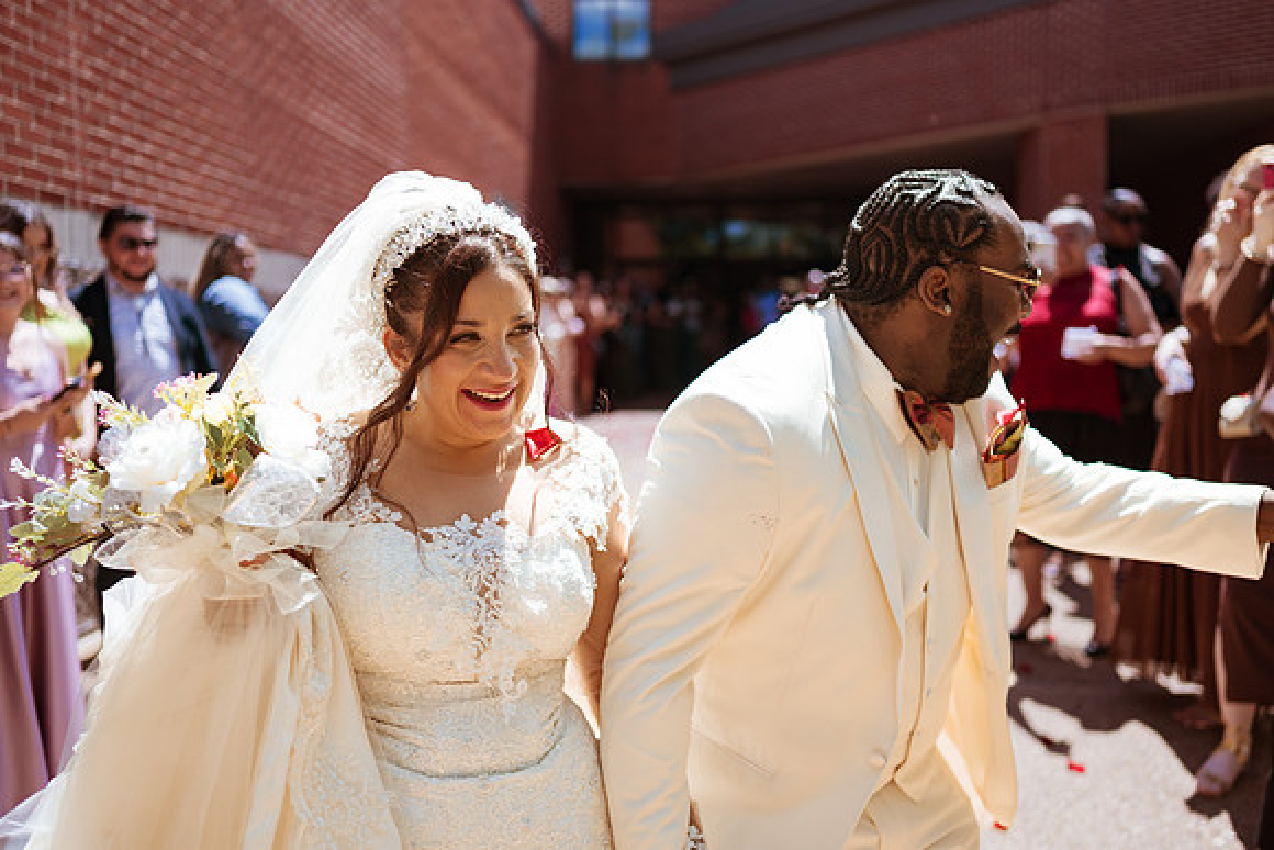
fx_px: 1239
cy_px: 425
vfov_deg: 37.9
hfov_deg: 54.4
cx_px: 637
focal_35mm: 35
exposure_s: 1/2000
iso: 100
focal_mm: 35
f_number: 1.8
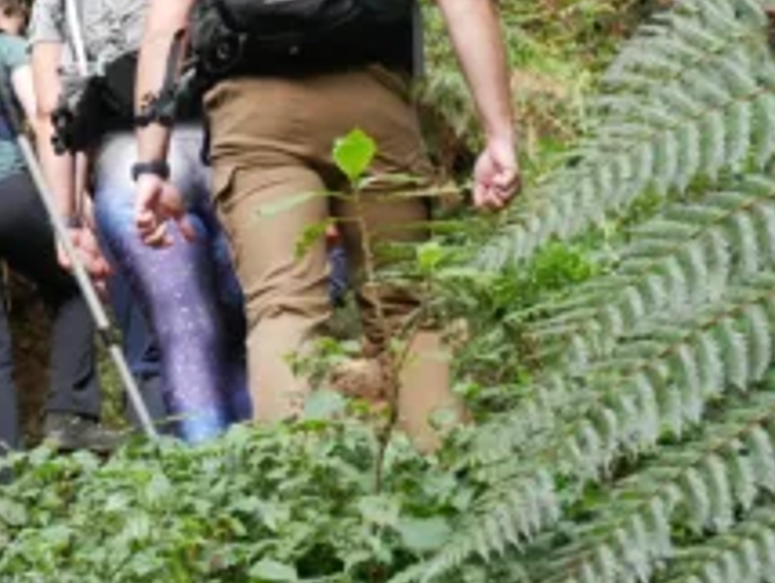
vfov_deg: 11.5
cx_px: -594
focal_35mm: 129
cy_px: 74
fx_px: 2891
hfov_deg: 13.7
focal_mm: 18
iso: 800
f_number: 4.2
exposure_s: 1/125
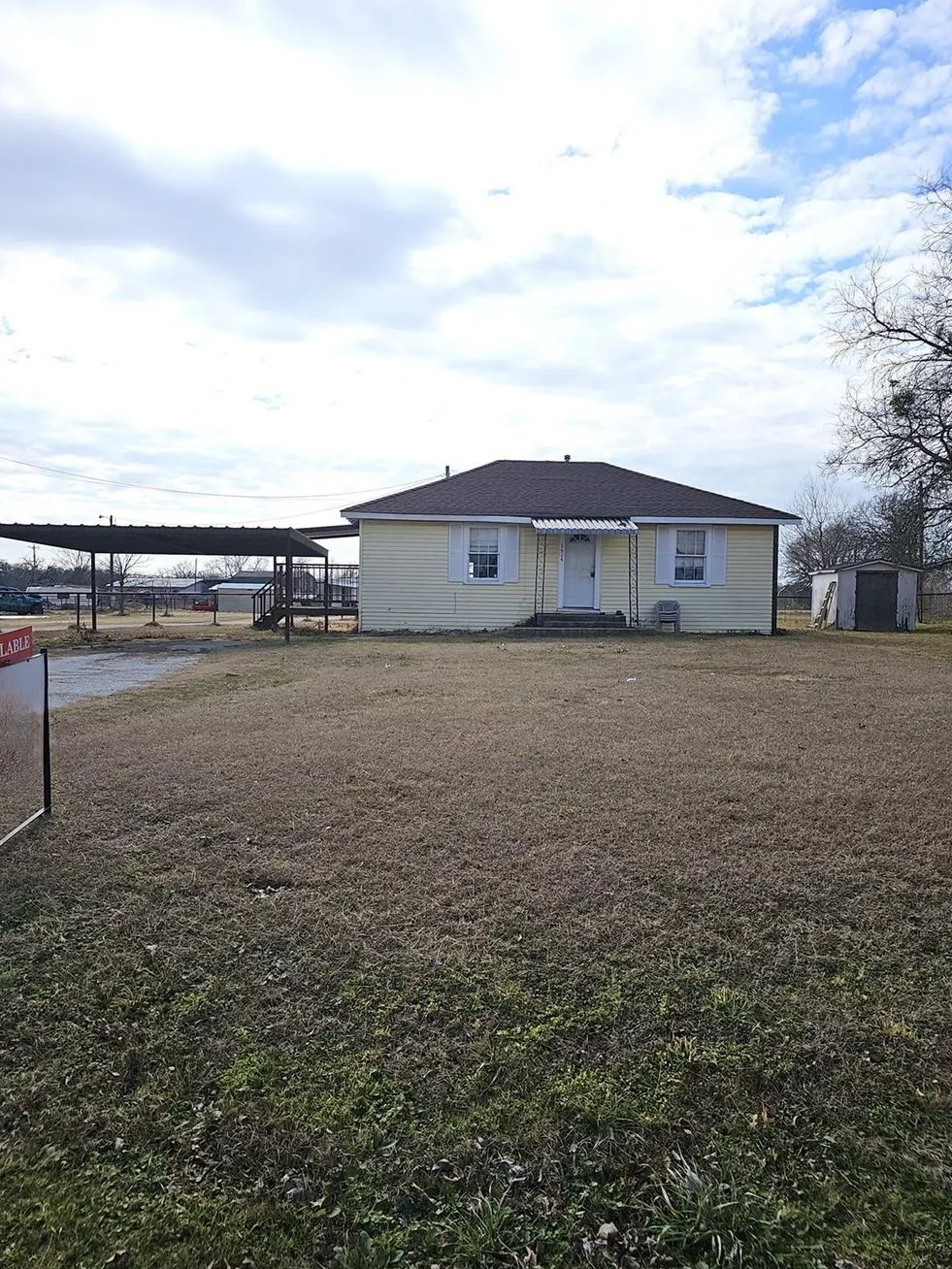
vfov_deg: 71.6
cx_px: 466
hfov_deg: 56.8
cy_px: 634
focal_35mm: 24
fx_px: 880
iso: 10
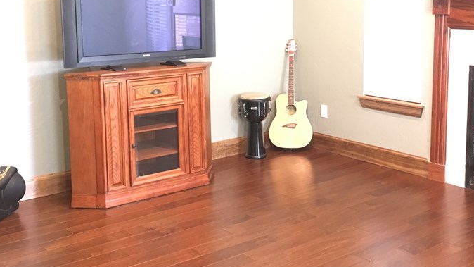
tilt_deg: -7.6
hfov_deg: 42.8
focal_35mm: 48
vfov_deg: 24.7
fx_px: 603
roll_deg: +0.1
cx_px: 263
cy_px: 80
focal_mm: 4.15
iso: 400
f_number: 2.2
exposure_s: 1/15
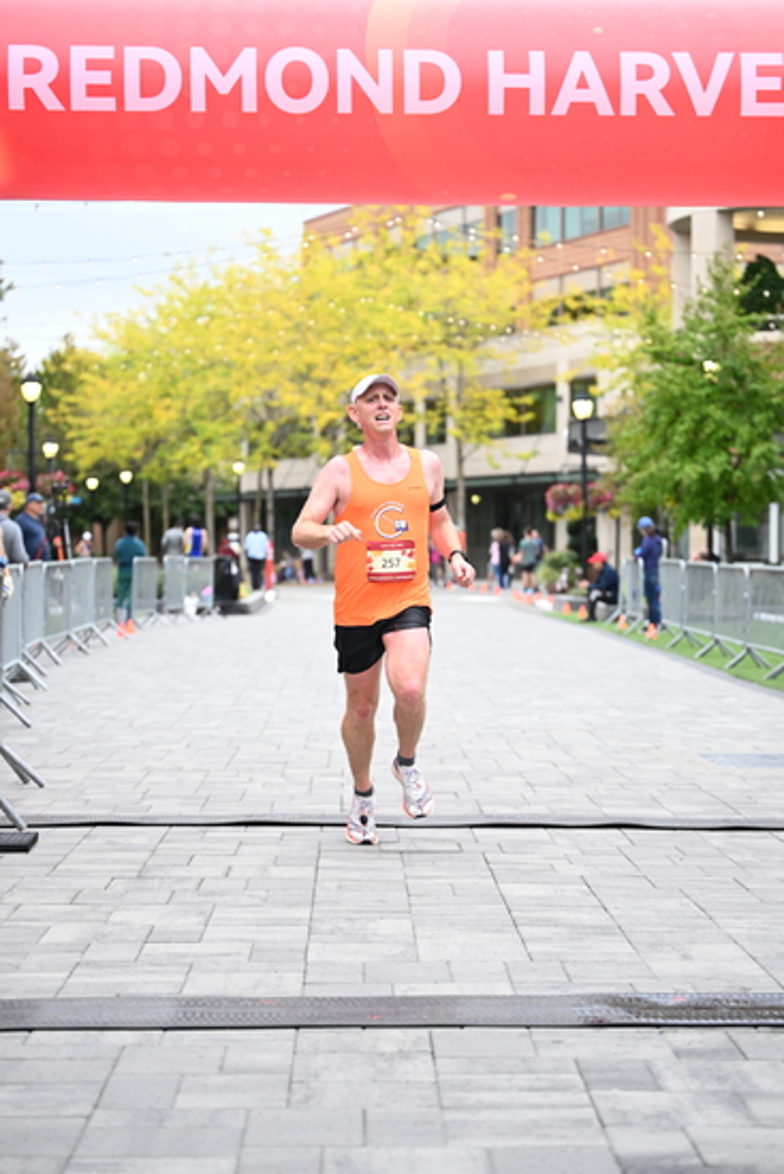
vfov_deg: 28.1
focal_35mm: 72
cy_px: 587
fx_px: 2350
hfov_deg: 18.9
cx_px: 392
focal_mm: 72
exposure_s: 1/1250
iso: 1600
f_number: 2.8
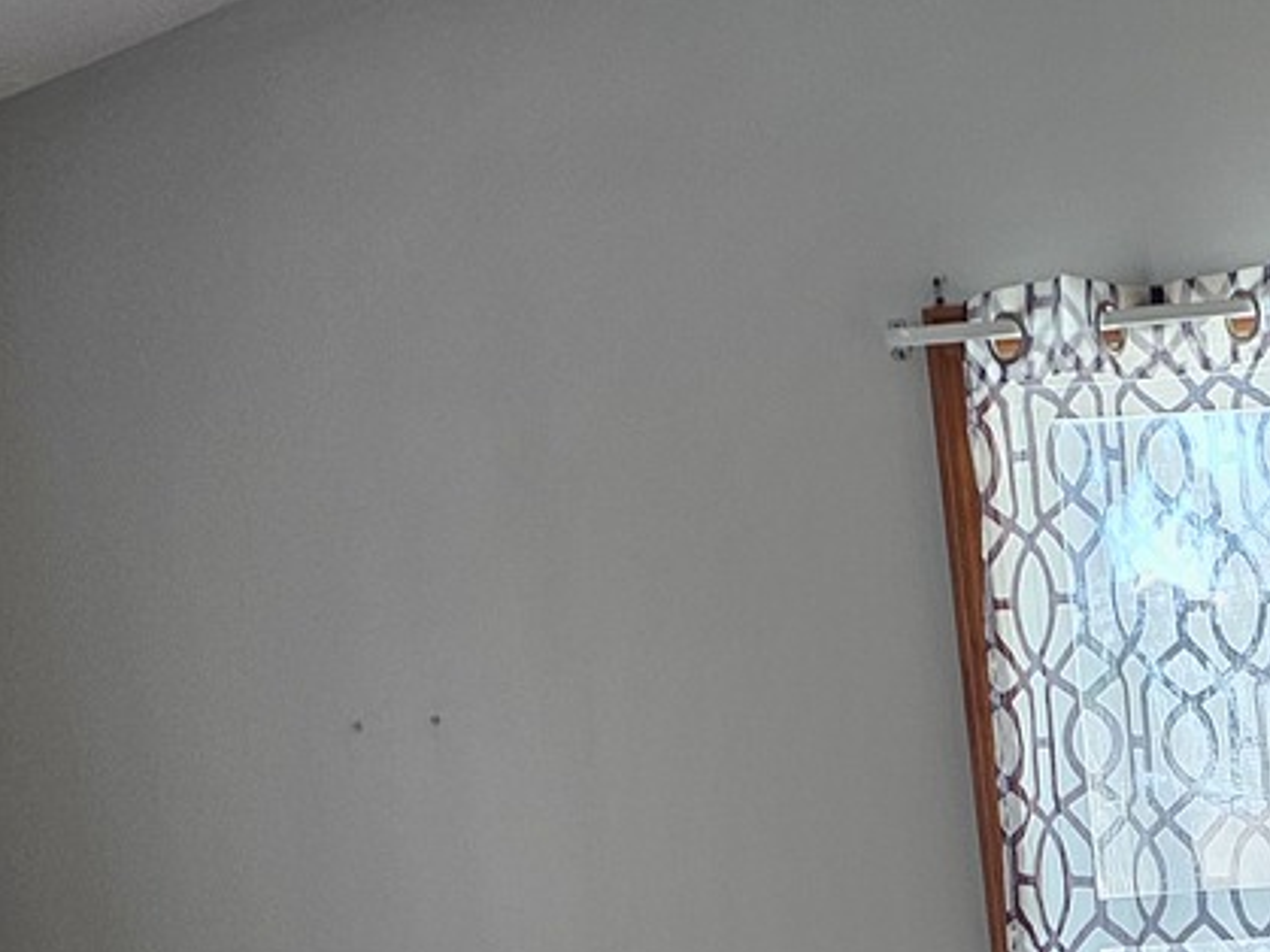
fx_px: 2898
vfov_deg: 16.5
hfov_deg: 23.5
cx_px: 1325
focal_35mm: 79
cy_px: 1540
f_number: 1.7
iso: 200
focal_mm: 6.3
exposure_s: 1/207
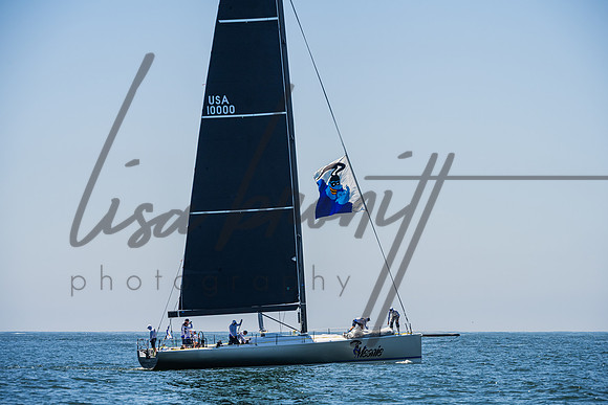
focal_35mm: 150
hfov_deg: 13.6
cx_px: 304
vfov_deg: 9.1
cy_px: 202
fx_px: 2540
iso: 400
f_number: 8
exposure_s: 1/1600
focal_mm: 145
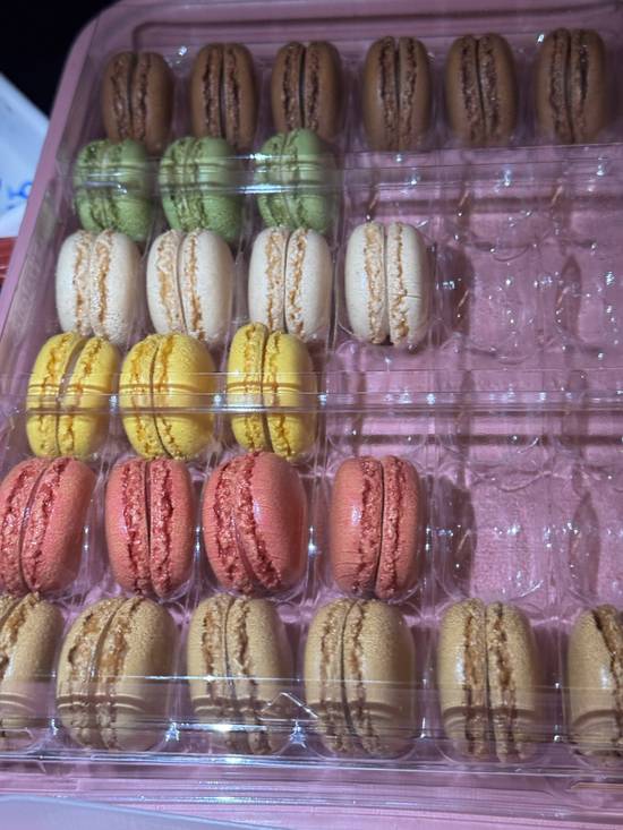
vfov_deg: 39.7
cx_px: 312
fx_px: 1152
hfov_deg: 30.3
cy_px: 415
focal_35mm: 48
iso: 250
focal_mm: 6.76
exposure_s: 1/40
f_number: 1.78
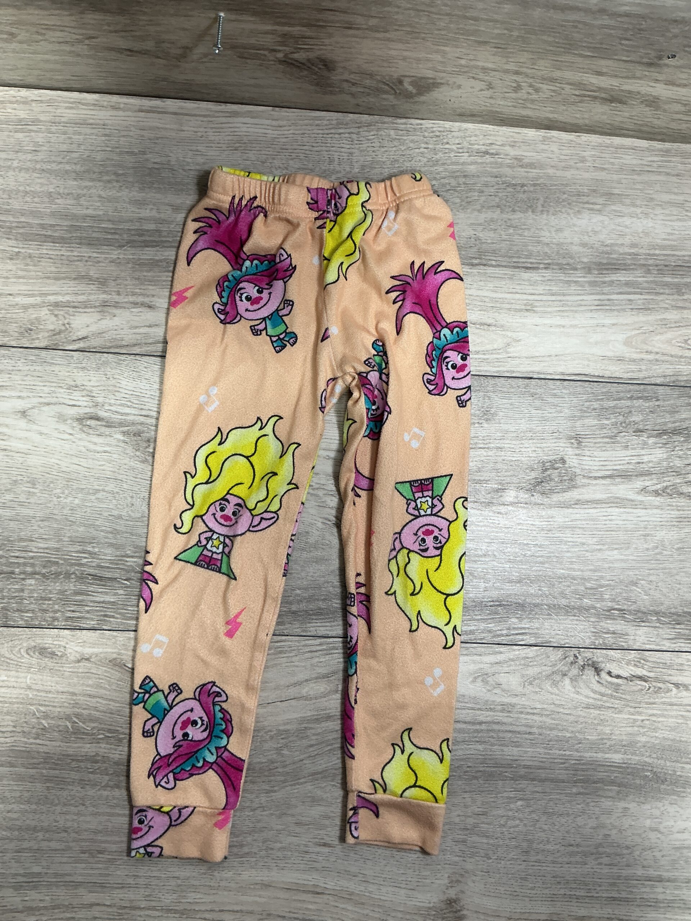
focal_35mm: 29
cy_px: 460
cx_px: 346
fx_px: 772
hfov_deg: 48.2
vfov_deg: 61.7
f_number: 1.8
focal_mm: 3
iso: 40
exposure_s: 1/50
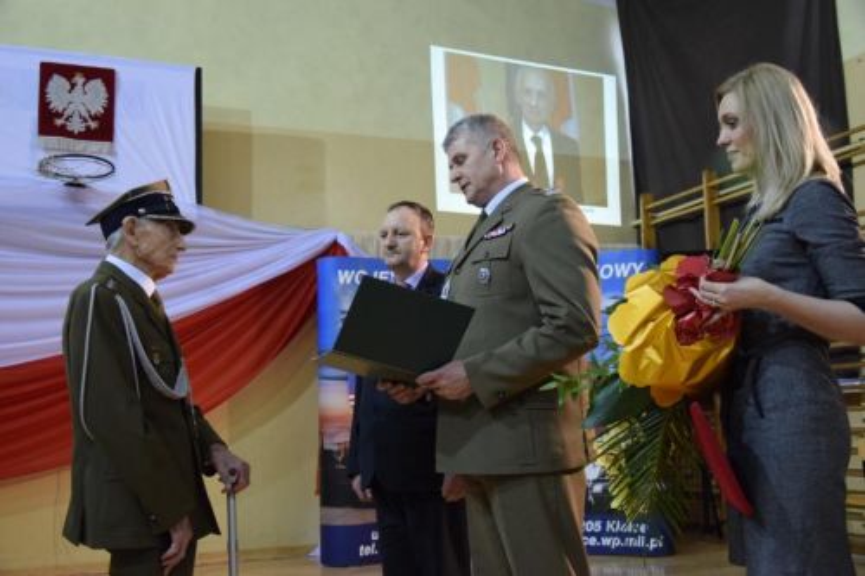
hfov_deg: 51.3
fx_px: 901
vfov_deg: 35.5
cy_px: 288
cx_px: 432
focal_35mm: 38
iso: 2500
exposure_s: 1/60
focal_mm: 25
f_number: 4
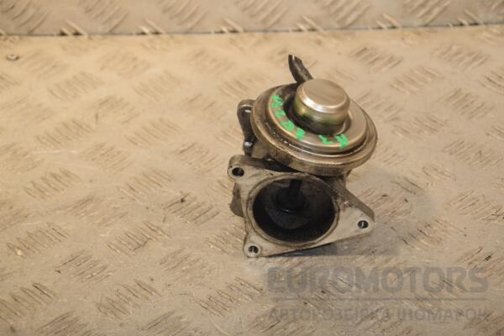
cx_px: 252
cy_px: 168
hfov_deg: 17.1
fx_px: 1680
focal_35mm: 120
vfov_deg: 11.4
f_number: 6.3
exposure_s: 1/200
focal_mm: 80
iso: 800
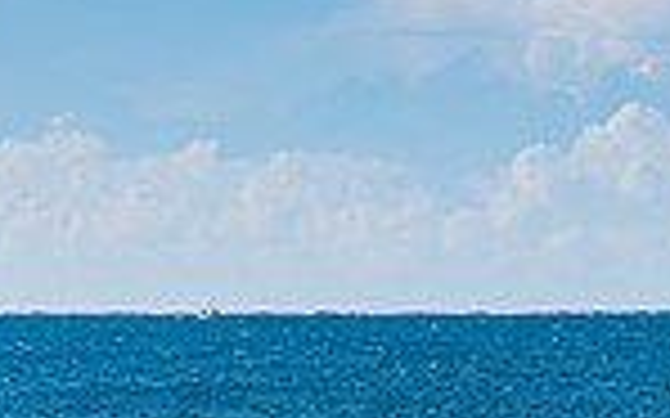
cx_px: 952
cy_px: 738
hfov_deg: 3.0
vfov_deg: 1.9
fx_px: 12886
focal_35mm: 706
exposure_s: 1/320
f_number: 8
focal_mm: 170
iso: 64
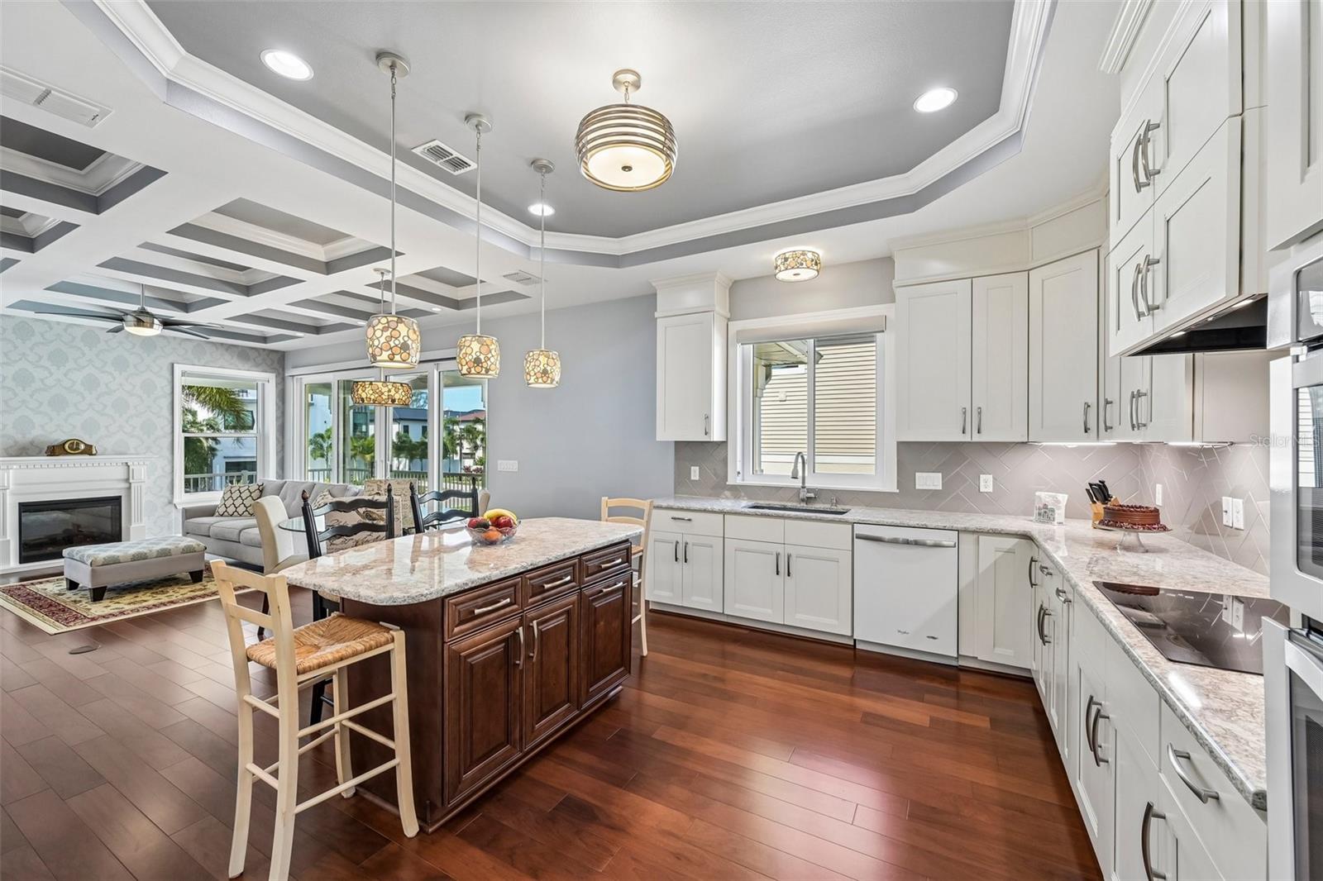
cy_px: 440
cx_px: 662
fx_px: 514
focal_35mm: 14
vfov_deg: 81.2
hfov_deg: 104.3
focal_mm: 14
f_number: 8
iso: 400
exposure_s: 1/60
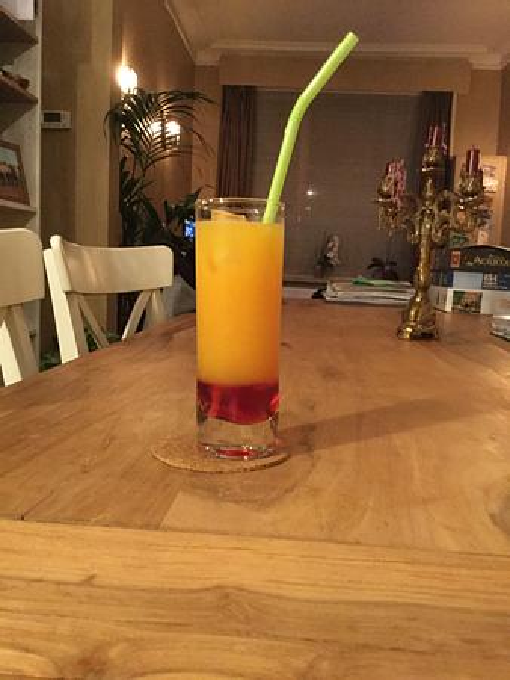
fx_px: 608
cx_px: 255
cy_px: 340
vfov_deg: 58.3
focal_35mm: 31
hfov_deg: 45.5
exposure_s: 1/17
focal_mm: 3.3
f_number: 2.4
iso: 800
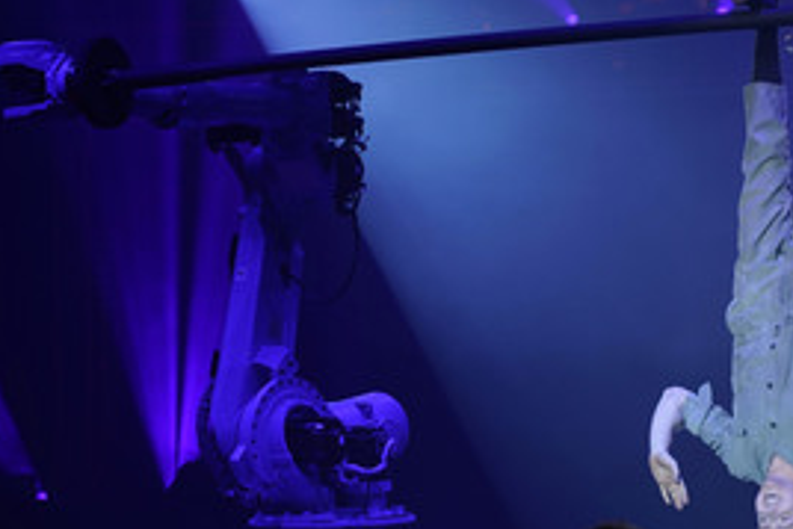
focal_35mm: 126
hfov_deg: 16.3
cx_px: 428
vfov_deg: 10.9
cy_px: 269
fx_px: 2777
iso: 1000
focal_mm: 75
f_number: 3.2
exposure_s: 1/500
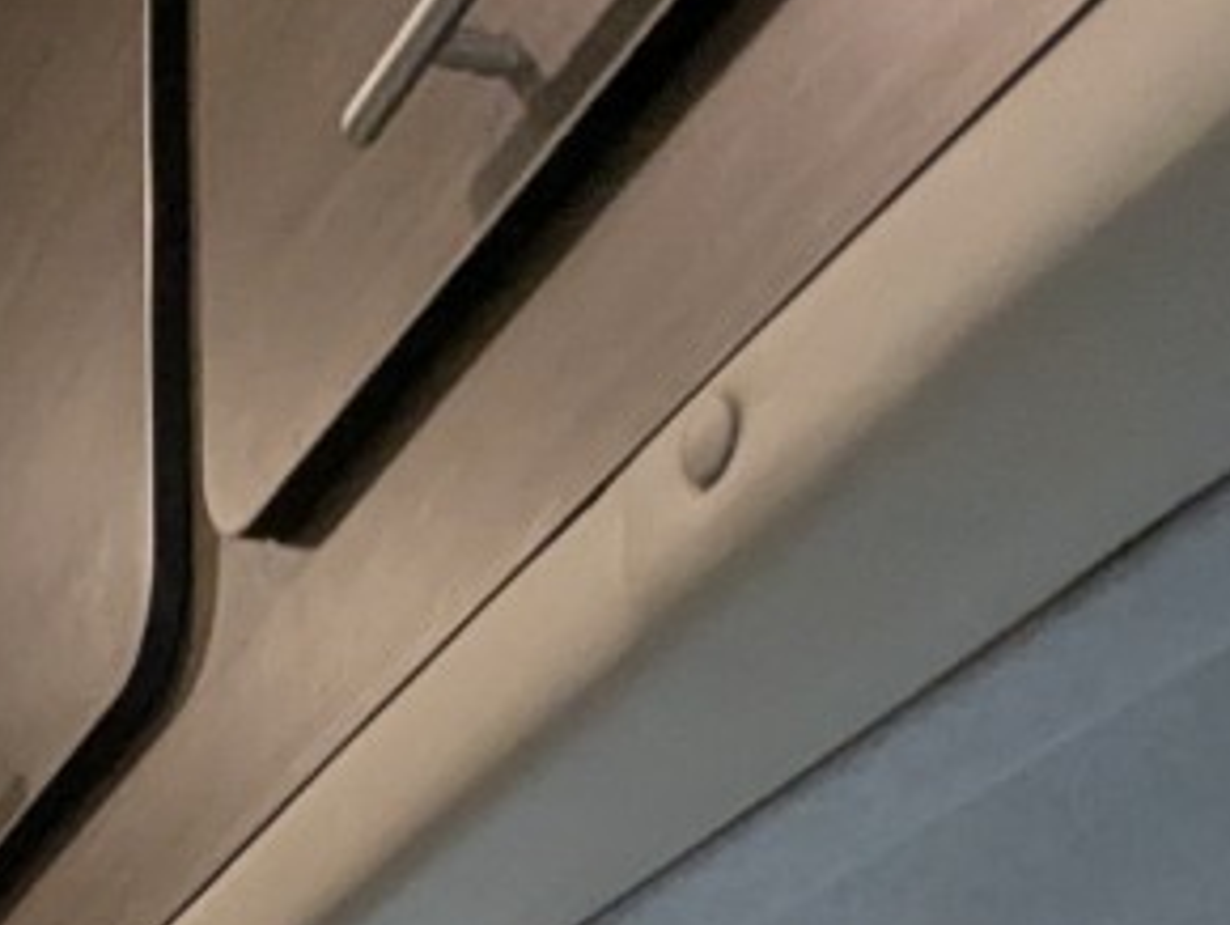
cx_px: -53
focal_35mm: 77
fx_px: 2738
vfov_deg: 13.8
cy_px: 2194
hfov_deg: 24.0
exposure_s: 1/58.1
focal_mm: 2.35
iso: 268
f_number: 2.2
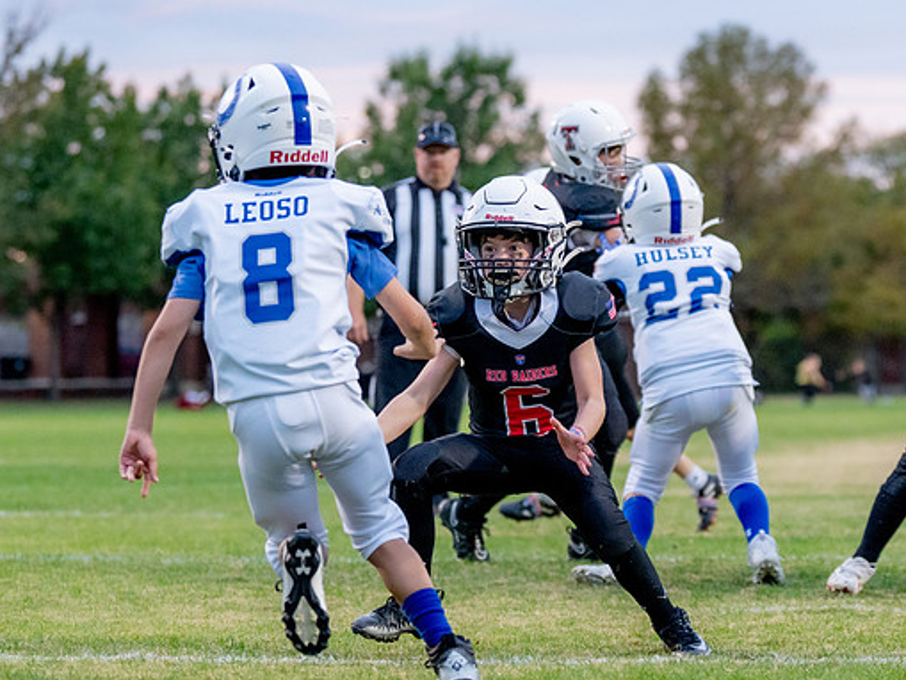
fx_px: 4162
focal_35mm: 159
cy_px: 461
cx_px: 553
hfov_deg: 12.4
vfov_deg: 9.3
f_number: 2.8
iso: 3200
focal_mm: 89
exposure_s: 1/1250
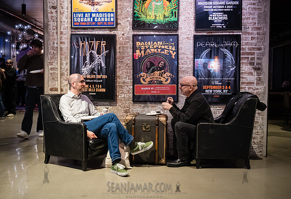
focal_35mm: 38
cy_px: 96
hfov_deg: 50.8
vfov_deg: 36.0
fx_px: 306
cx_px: 134
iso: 12800
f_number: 2.8
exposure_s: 1/250
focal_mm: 35
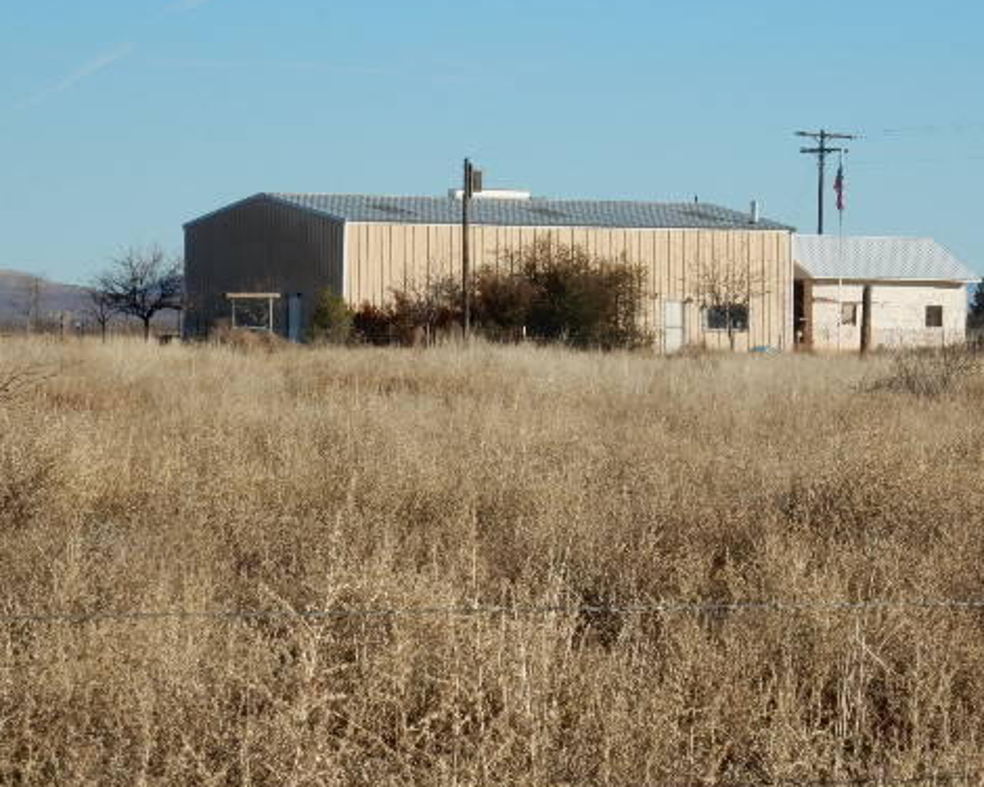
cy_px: 377
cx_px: 666
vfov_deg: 7.1
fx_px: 6349
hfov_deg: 8.9
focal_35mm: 218
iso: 125
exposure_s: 1/640
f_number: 6
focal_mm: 29.2
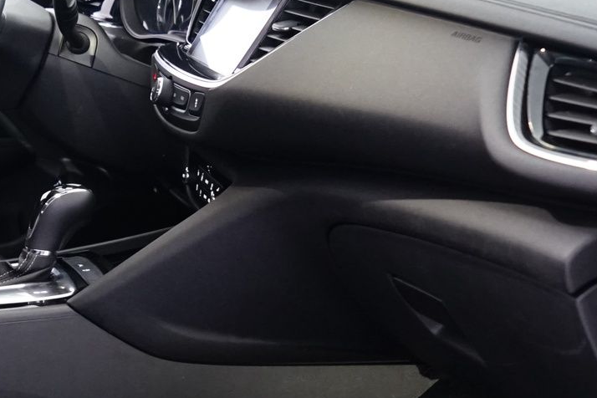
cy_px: 196
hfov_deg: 22.9
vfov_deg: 16.3
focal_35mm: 84
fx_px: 1393
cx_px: -38
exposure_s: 1/8
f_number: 4.5
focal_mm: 24
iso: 2000
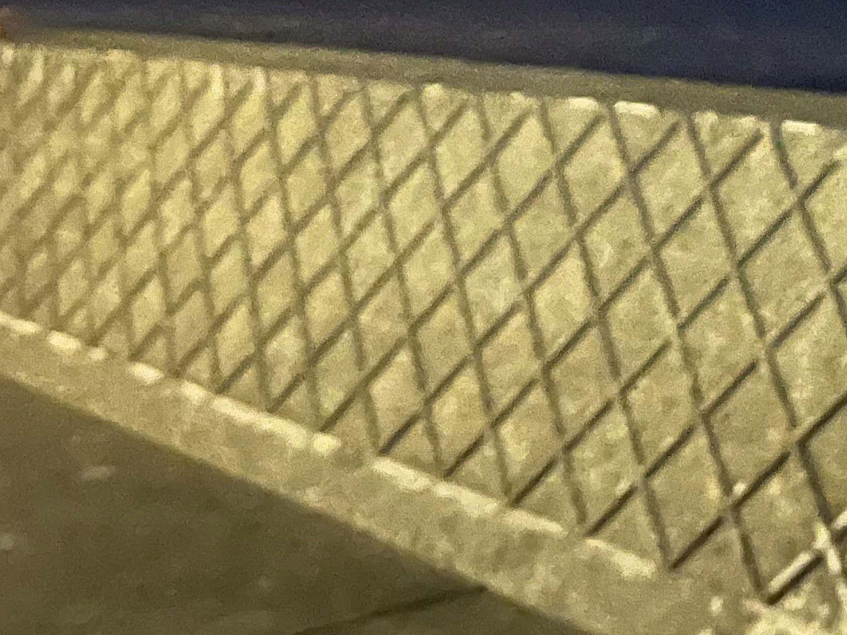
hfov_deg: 22.4
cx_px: 897
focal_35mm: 83
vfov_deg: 16.7
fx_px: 2031
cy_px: -212
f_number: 1.6
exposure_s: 1/2
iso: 1000
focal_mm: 5.1
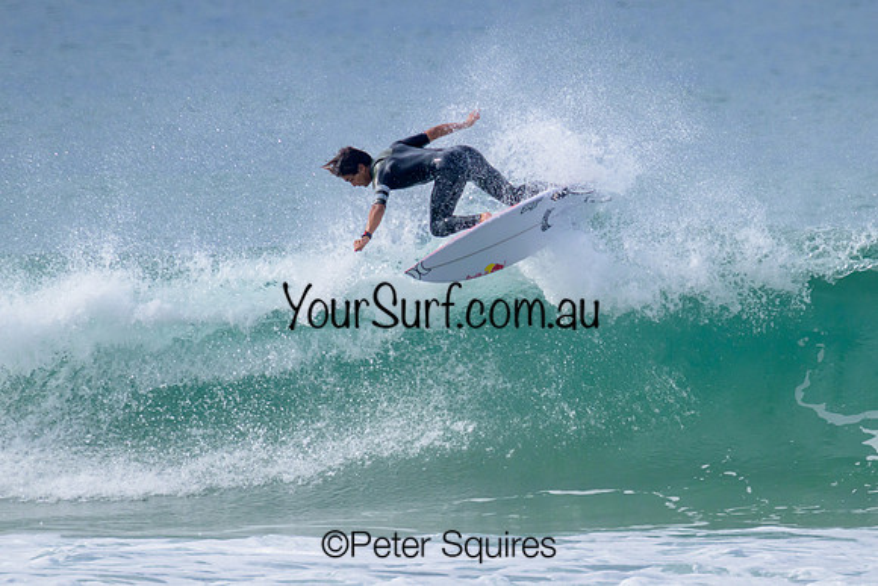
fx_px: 26778
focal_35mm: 1098
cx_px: 578
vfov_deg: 1.3
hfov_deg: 1.9
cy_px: 256
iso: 1000
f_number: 11
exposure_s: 1/2000
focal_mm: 800
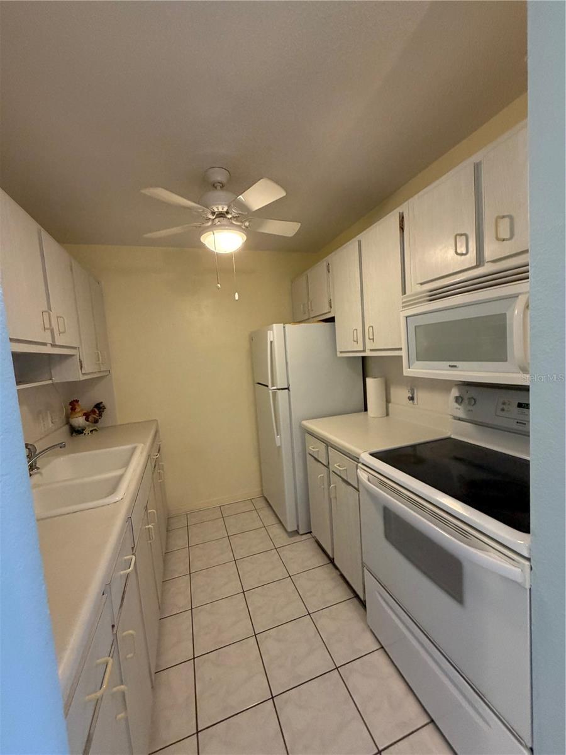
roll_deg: +1.6
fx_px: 305
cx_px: 283
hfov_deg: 85.7
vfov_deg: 102.1
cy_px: 378
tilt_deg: -2.9
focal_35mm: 14
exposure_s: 1/60
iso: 320
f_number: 2.2
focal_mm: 2.22
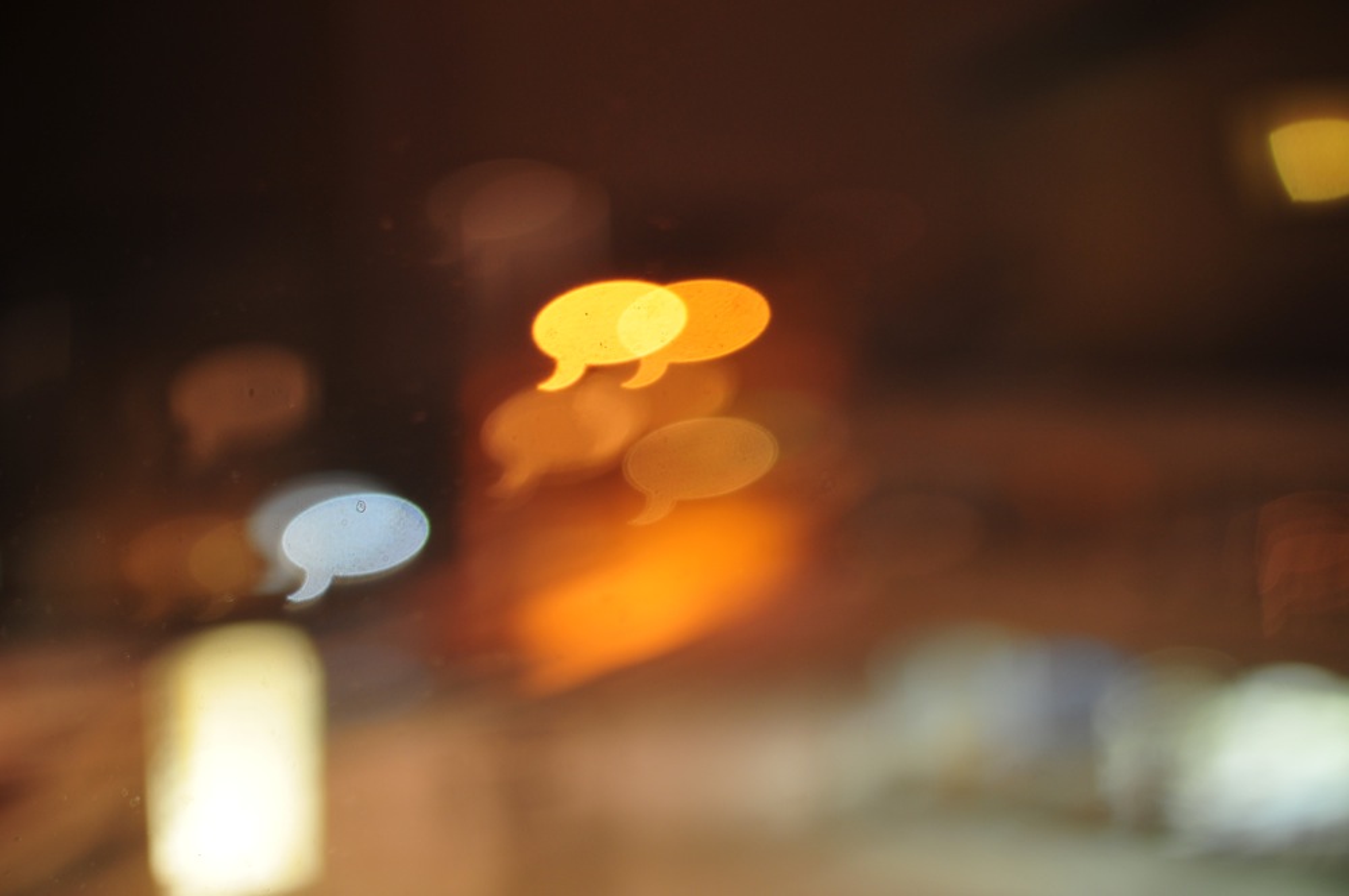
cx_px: 674
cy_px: 448
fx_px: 2807
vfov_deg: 18.1
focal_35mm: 75
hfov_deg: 27.0
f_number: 1.4
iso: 200
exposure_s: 1/1.6
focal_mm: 50
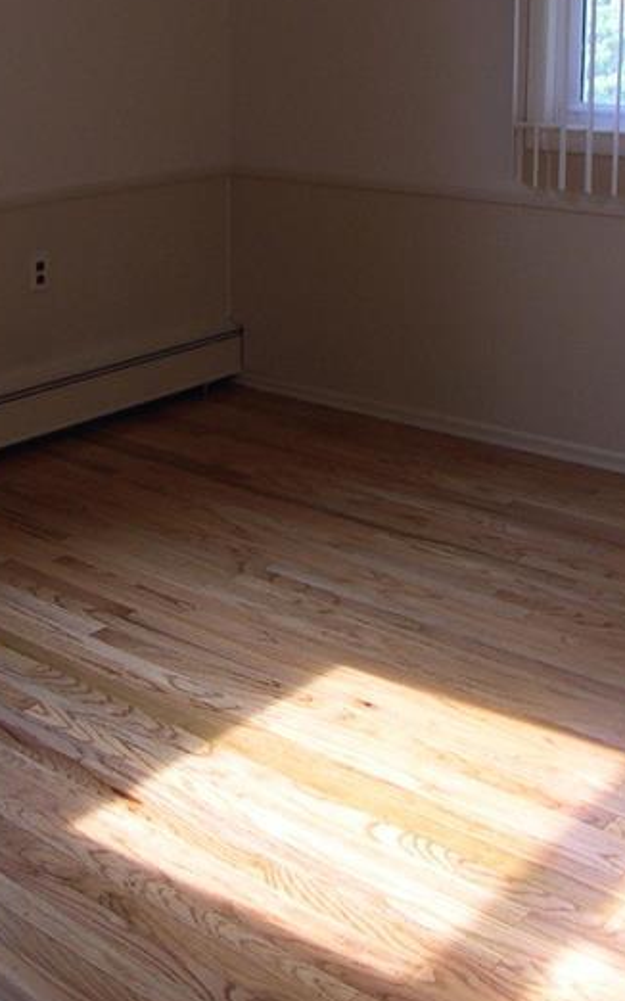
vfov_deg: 25.9
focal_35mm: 79
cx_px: 159
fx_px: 2154
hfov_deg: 16.4
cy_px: 278
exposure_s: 1/77.6
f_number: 2.8
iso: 100
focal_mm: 8
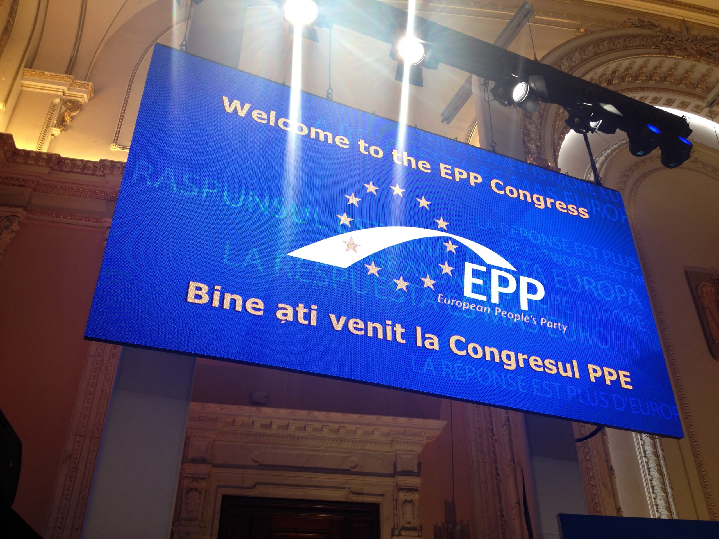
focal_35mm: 35
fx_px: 727
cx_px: 360
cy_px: 270
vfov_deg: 40.7
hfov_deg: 52.6
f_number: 2.4
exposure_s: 1/30
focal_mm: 4.28
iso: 50
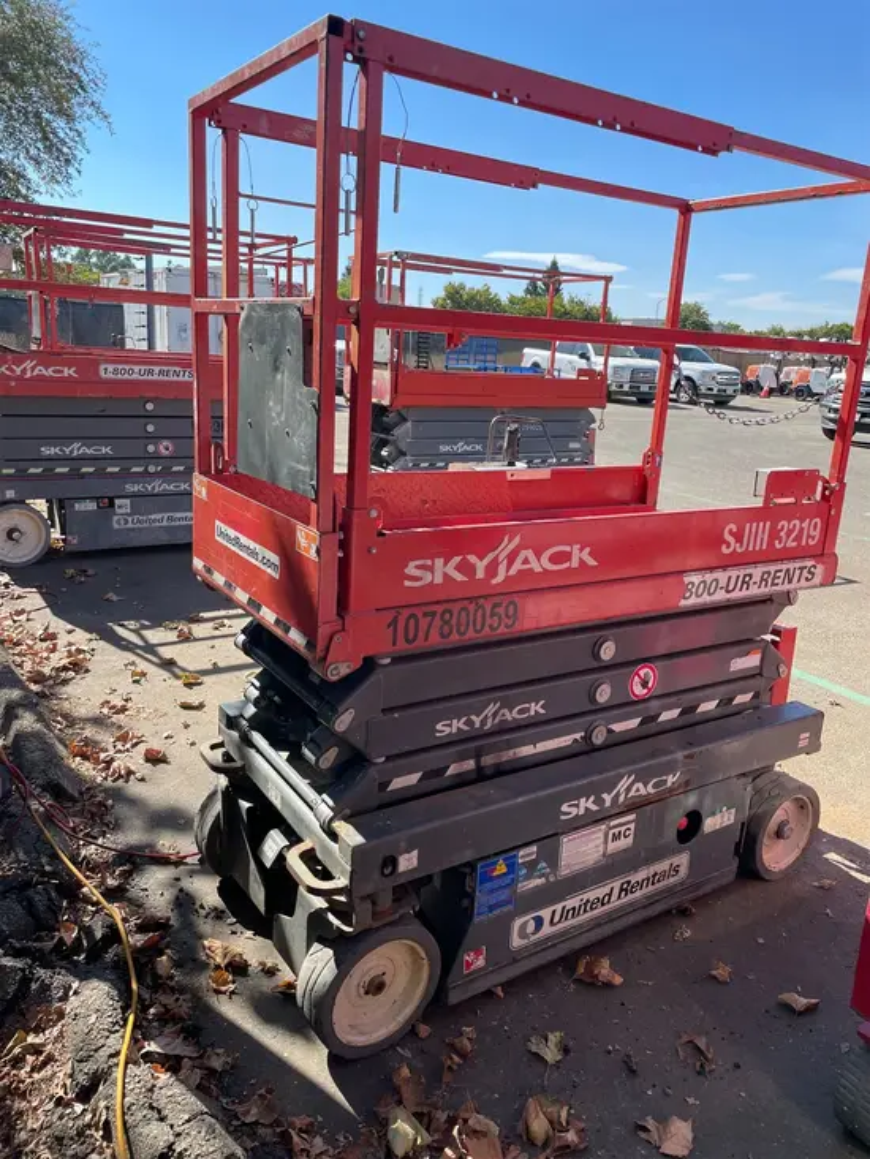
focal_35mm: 26
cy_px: 580
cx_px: 435
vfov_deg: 67.3
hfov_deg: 53.1
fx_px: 871
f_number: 1.6
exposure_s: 1/1383
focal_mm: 4.2
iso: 32
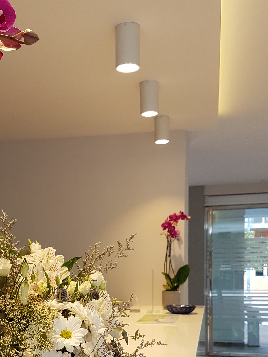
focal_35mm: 51
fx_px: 526
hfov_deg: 28.3
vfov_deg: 36.1
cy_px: 291
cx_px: 82
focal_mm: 4.2
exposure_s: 1/172
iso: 40
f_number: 1.7
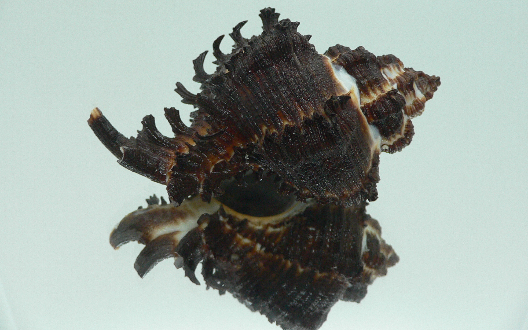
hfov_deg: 51.5
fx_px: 547
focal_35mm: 38
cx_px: 261
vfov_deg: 33.5
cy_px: 142
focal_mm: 4.6
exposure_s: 1/60
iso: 150
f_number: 2.8
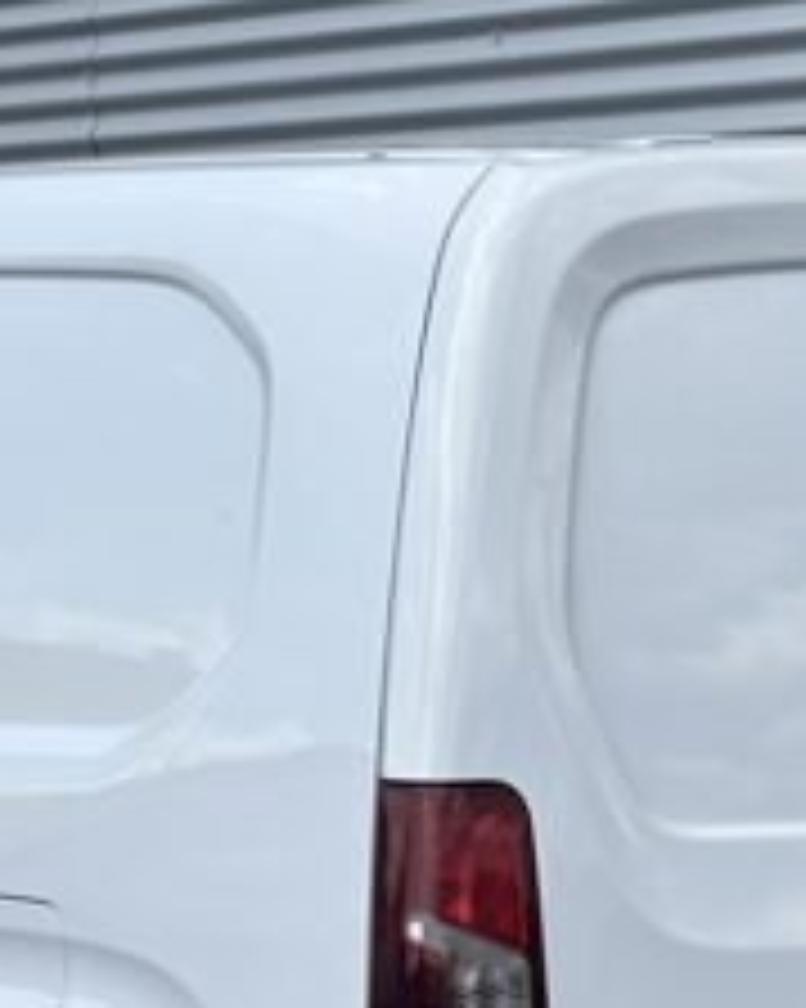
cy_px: 886
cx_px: 423
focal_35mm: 174
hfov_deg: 8.9
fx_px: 5192
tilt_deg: -5.5
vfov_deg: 11.0
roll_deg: +0.4
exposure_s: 1/2151
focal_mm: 5.96
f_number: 1.6
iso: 40
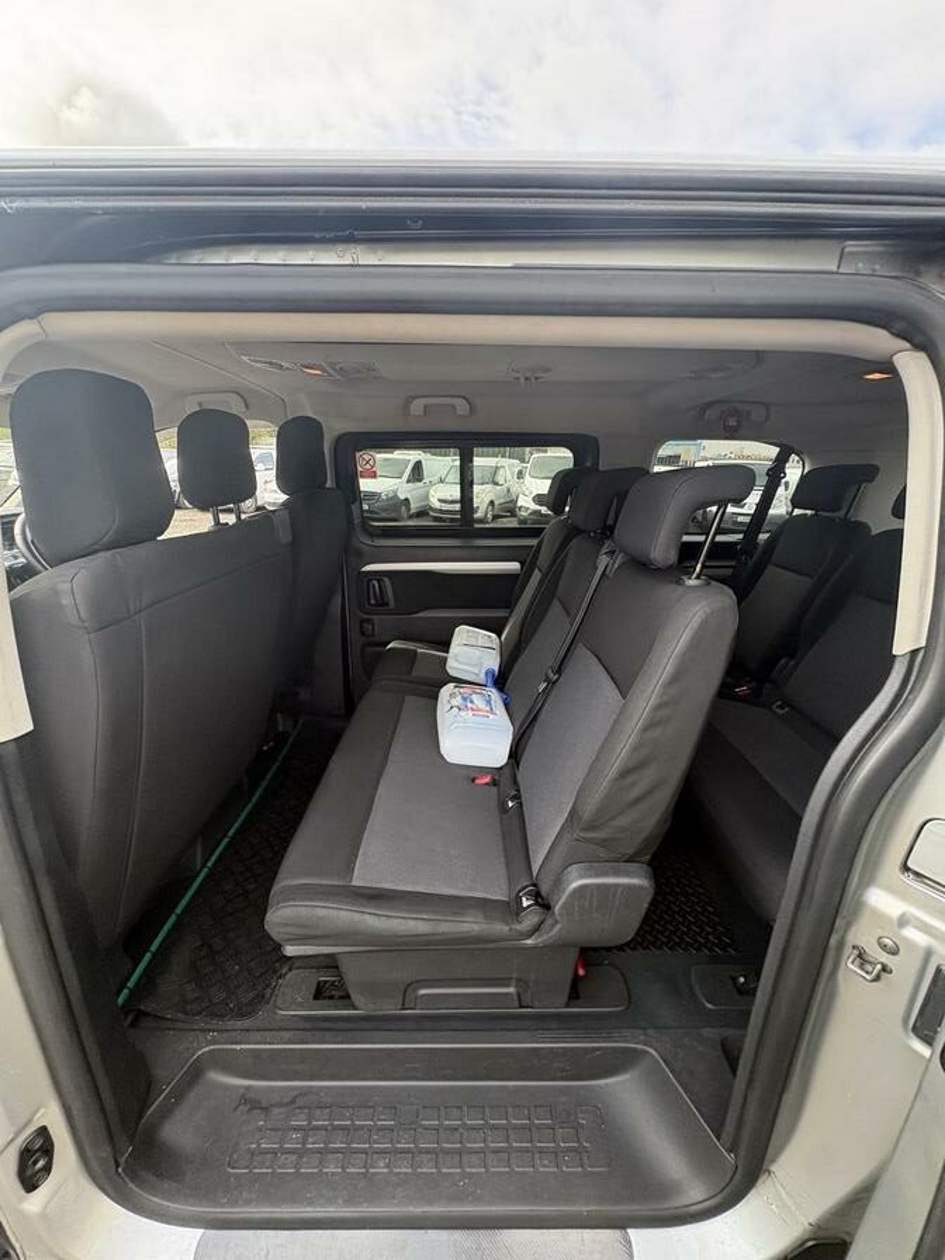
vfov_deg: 102.1
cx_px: 472
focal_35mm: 14
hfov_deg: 85.7
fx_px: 510
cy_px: 630
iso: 125
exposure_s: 1/136
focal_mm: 2.22
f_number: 2.2
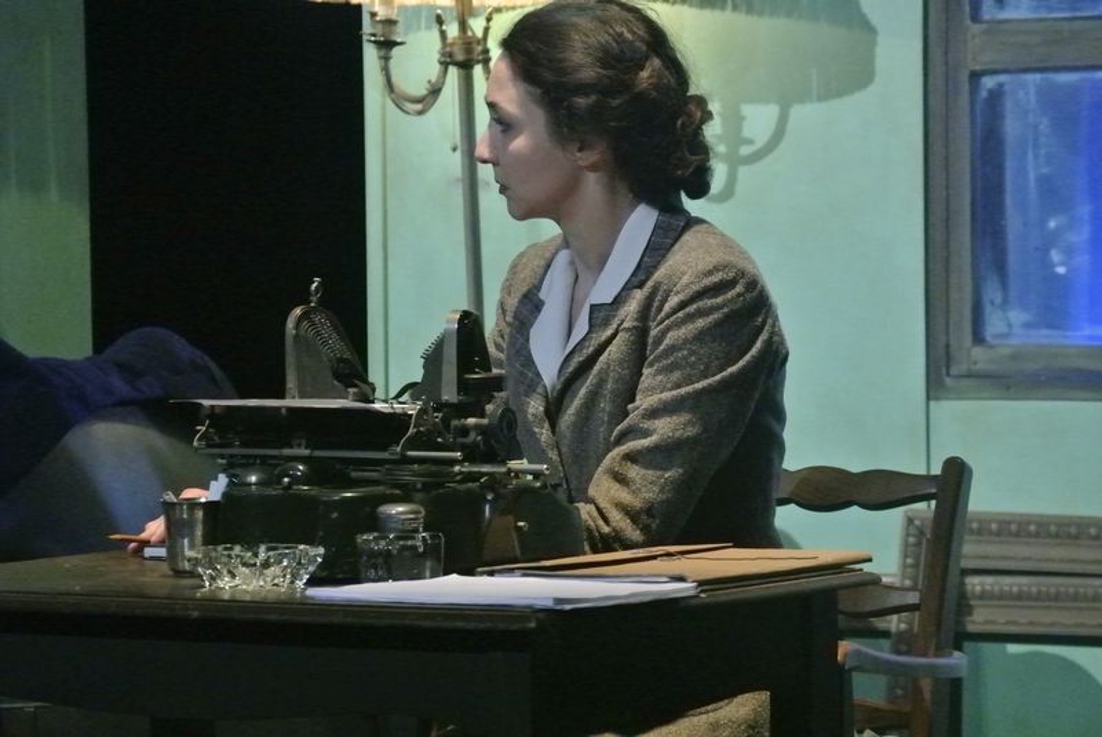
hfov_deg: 11.9
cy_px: 368
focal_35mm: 172
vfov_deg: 8.0
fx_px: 5270
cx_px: 551
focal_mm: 64
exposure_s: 1/80
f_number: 4.5
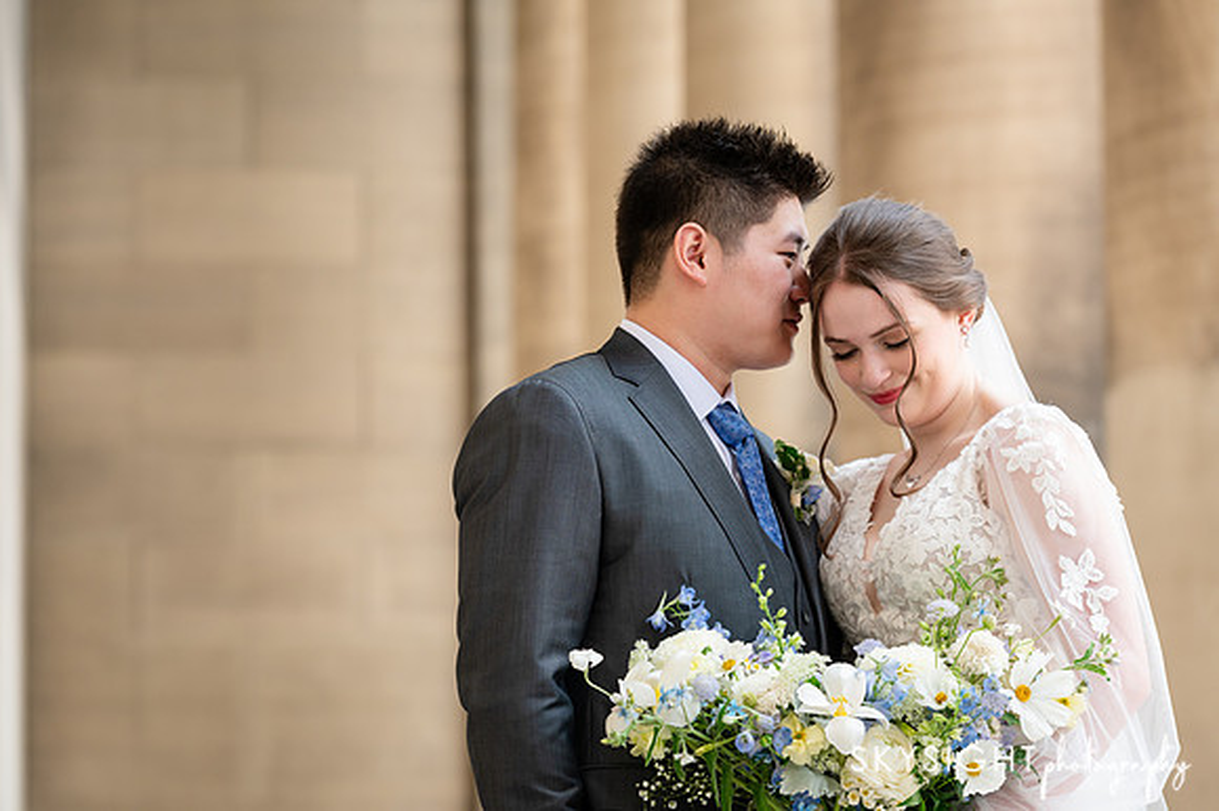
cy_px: 406
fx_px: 4211
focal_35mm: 124
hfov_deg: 16.5
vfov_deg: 11.0
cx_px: 610
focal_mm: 120
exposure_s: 1/320
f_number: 4
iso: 640
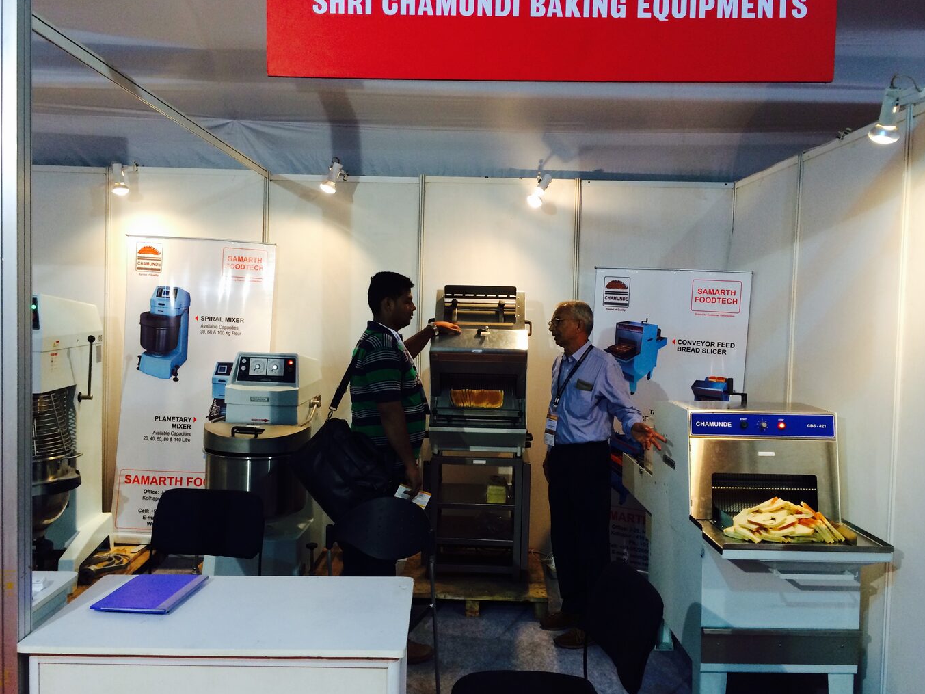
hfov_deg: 60.0
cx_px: 461
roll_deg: -2.2
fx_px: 802
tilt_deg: -5.6
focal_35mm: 30
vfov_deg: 46.8
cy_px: 344
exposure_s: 1/33
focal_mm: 4.15
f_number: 2.2
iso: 80
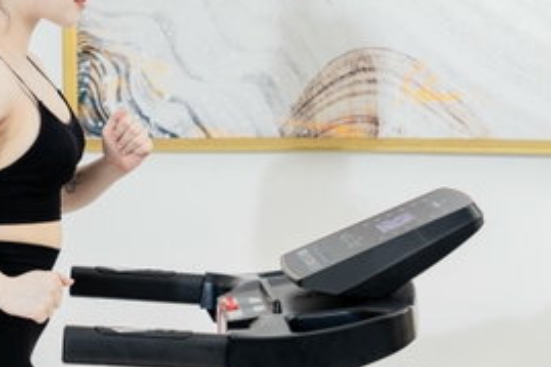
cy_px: 100
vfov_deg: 10.9
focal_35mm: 125
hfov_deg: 16.4
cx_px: 174
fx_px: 1912
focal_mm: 70
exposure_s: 1/250
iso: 400
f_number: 4
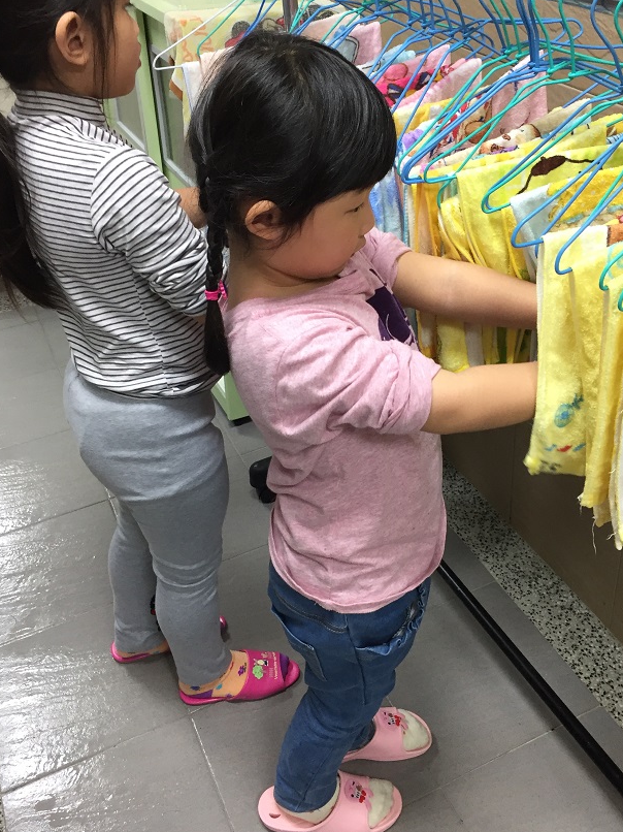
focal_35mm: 36
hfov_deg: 39.6
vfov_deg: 51.3
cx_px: 349
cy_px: 373
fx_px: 864
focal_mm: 4.15
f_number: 2.2
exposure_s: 1/30
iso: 80
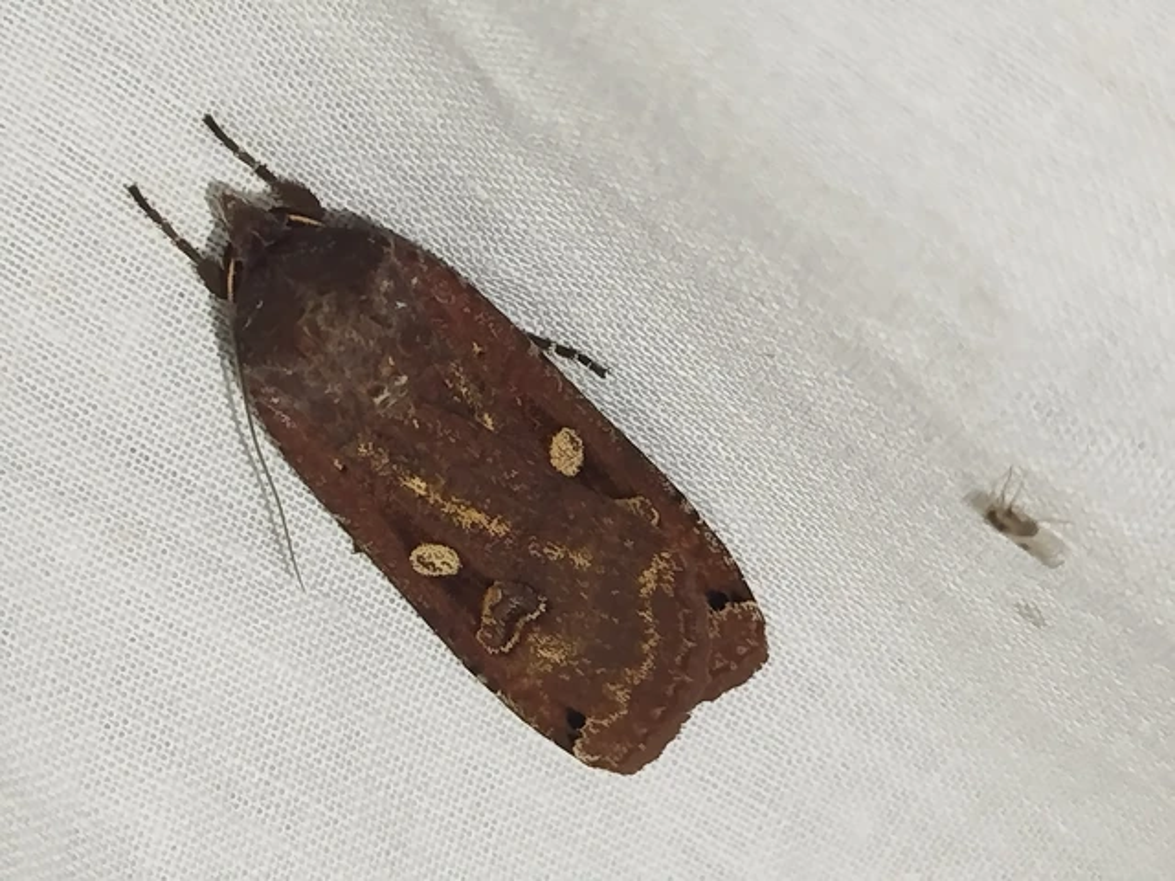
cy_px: 440
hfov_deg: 22.3
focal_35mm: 88
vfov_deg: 16.8
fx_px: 2987
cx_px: 588
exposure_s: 1/50
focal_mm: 5.31
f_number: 1.7
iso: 100
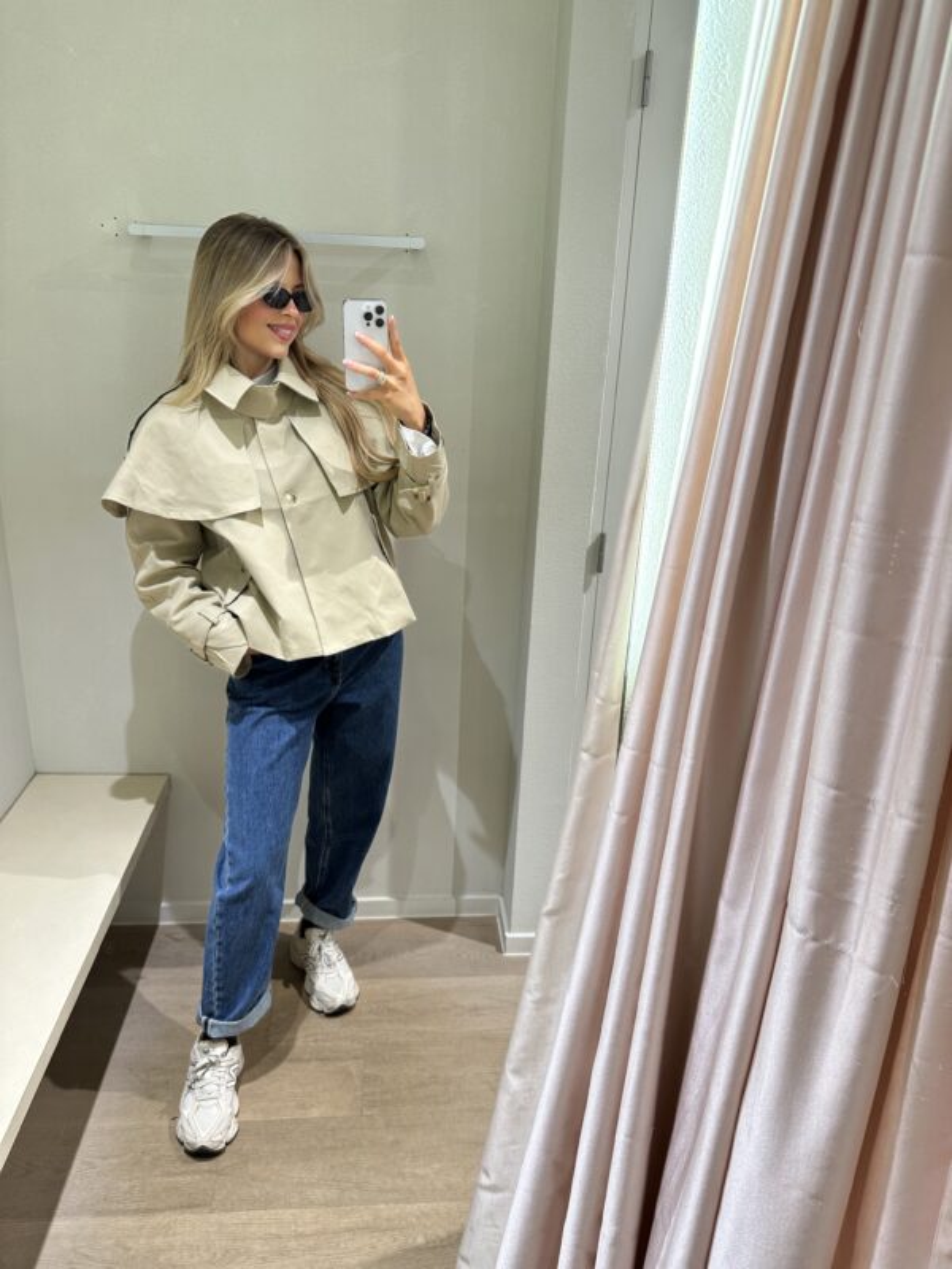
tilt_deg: -18.6
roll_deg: -2.7
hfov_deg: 56.8
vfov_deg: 71.6
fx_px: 880
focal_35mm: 24
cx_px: 476
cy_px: 634
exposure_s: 1/100
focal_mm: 6.86
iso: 100
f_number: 1.78
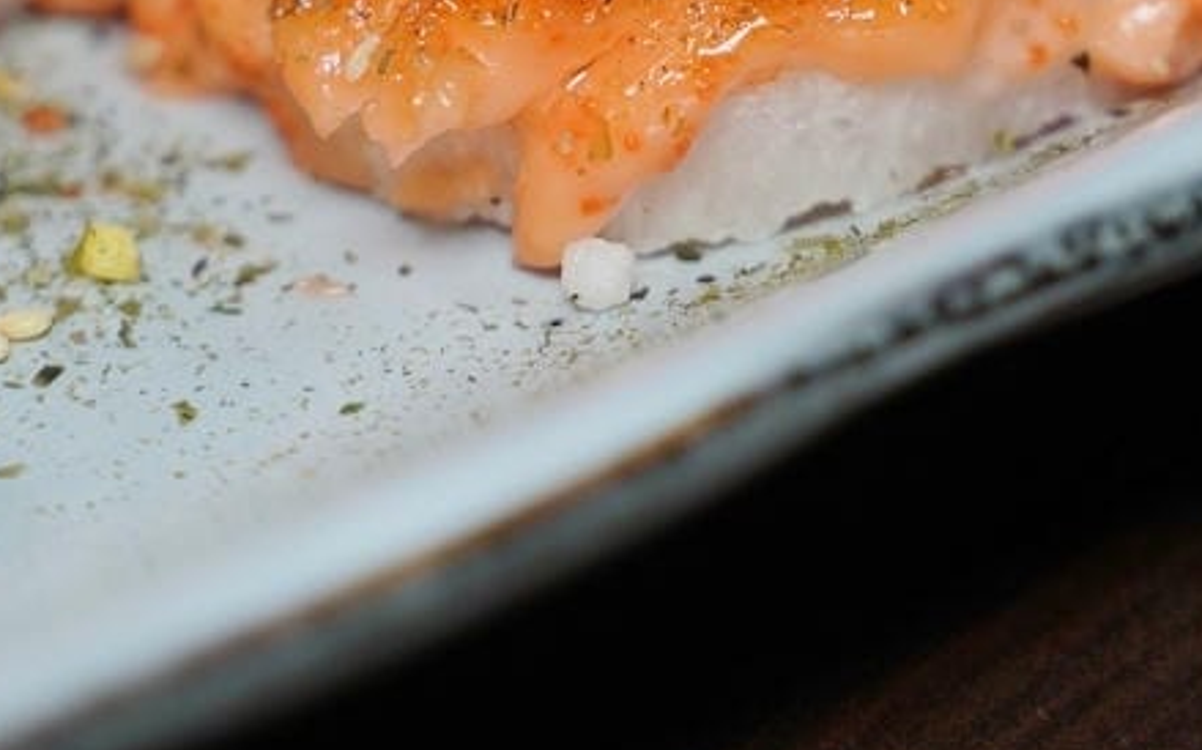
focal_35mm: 209
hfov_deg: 10.0
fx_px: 6844
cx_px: 687
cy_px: -309
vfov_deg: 6.2
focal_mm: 75
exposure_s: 1/80
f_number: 4
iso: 125
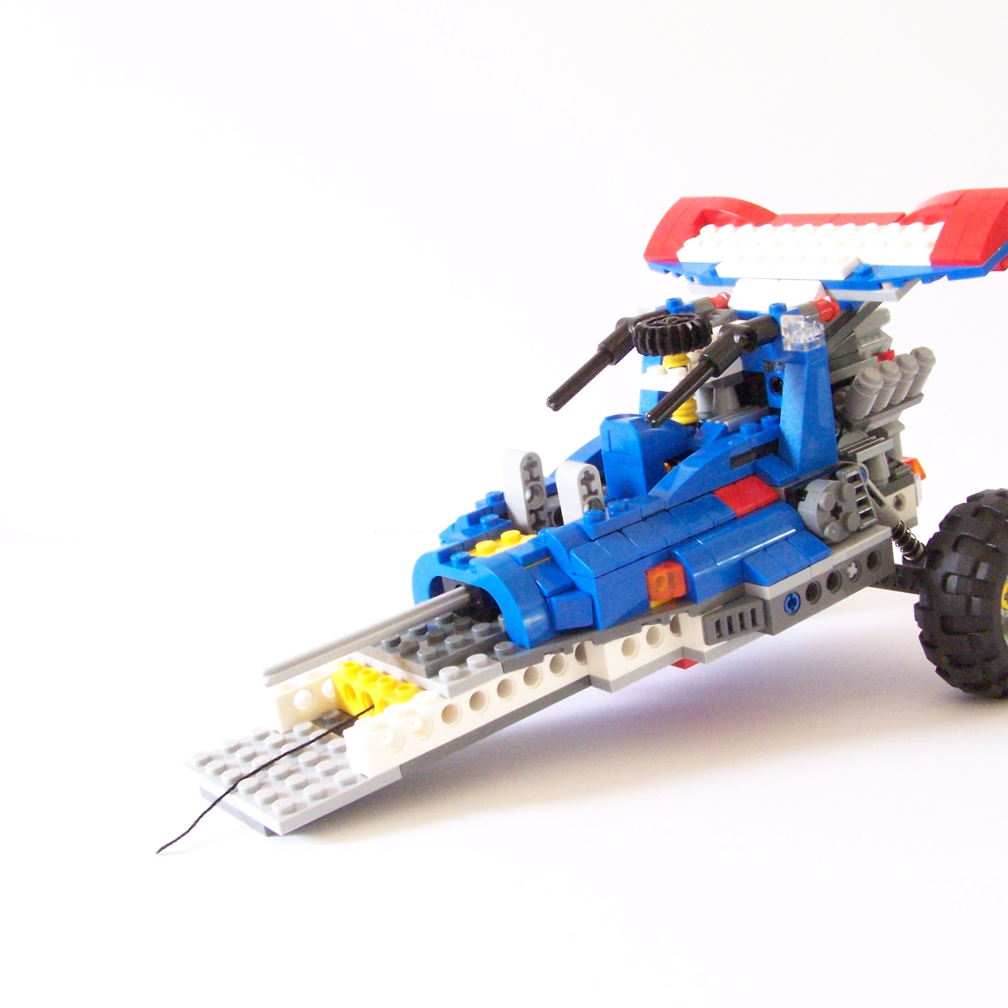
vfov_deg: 37.6
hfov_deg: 37.4
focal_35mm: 45
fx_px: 1483
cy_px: 505
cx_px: 597
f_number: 6.3
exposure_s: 1/15
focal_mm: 6.3
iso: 400
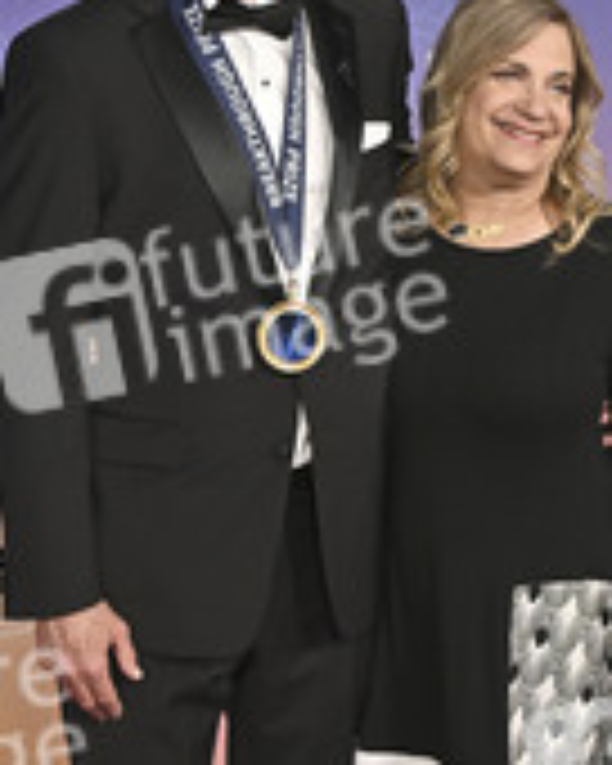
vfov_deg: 16.7
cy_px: 531
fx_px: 2604
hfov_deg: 13.4
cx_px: 346
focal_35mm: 115
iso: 2000
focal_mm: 52
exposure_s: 1/320
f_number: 4
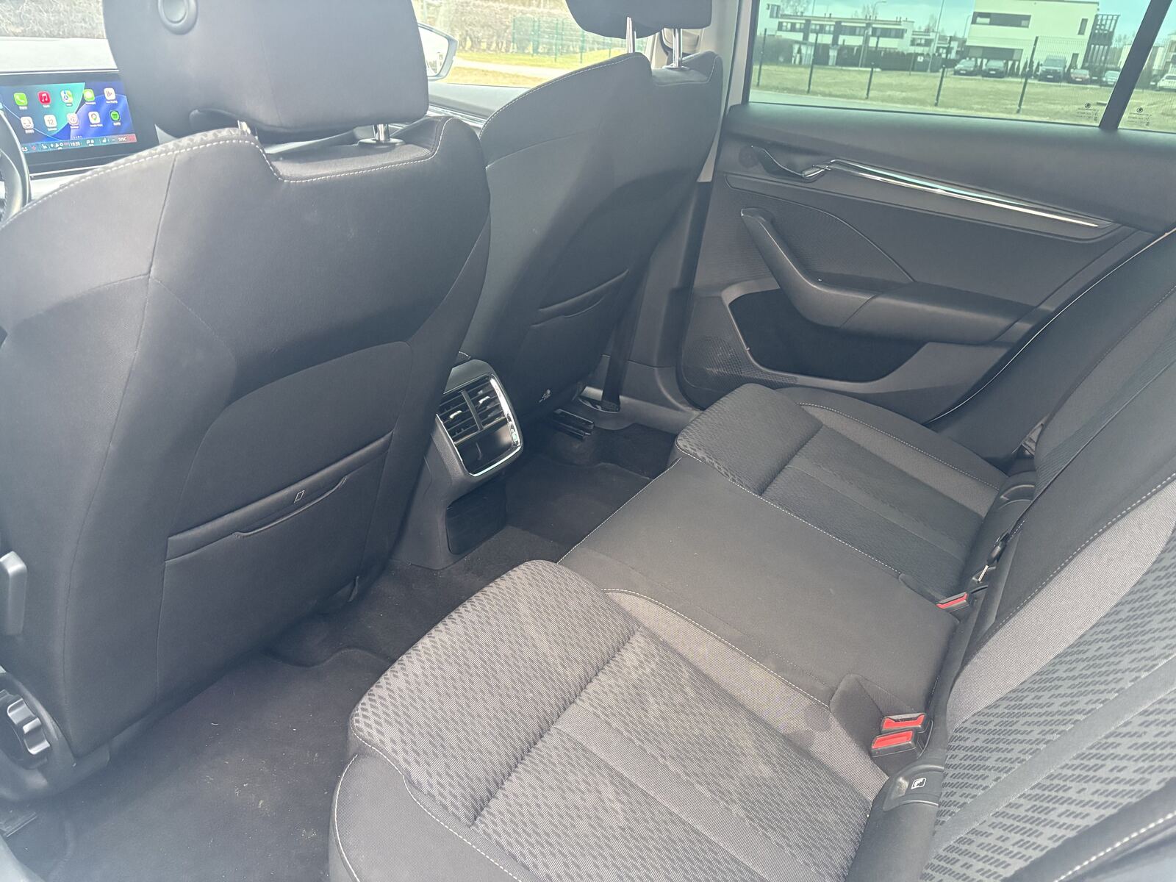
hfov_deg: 67.3
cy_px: 441
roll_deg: -3.1
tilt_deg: -24.9
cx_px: 588
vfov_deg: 53.1
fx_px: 883
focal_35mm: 26
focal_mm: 5.96
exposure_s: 1/52
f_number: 1.6
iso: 500
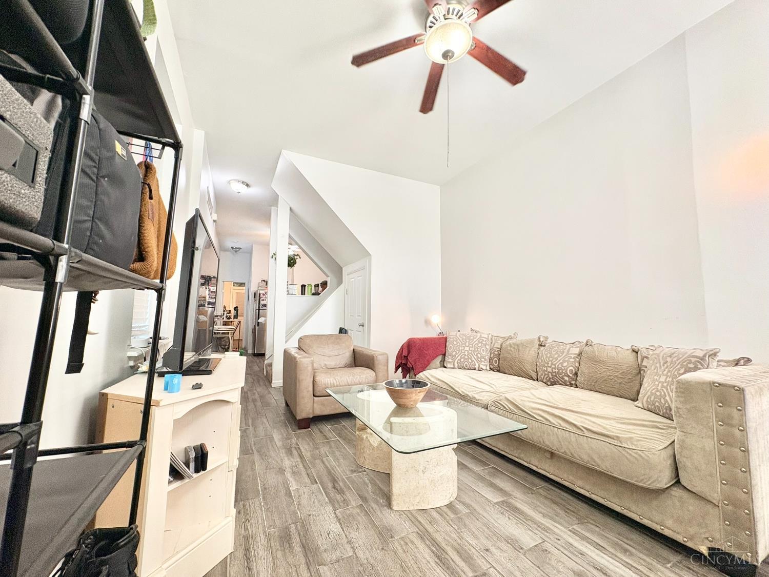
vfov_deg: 85.7
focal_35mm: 14
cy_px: 288
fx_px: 311
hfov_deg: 102.1
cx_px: 384
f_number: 2.2
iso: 160
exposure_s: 1/60
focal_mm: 2.22
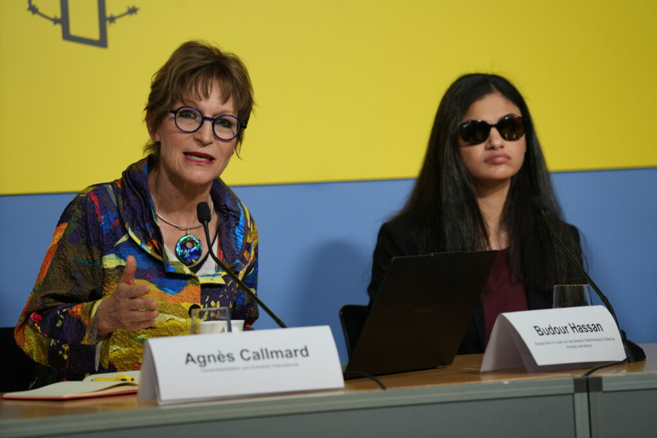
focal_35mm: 158
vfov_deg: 8.7
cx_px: 328
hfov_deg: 13.0
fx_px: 2884
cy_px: 219
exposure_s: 1/320
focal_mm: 158
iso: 640
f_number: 4
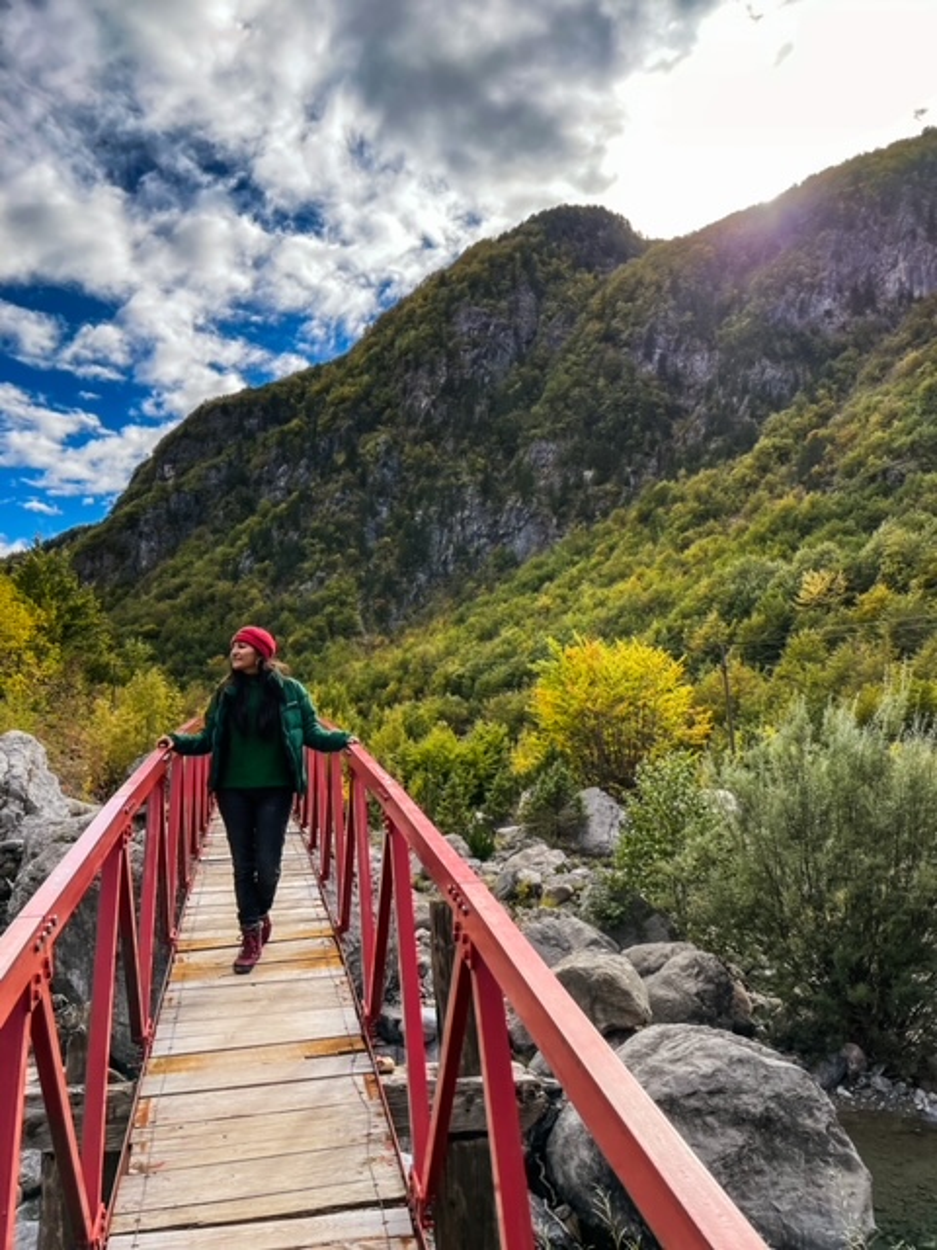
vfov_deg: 67.3
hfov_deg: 53.1
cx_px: 468
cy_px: 625
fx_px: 938
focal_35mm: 26
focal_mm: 4.2
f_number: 1.6
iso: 32
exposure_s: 1/2100
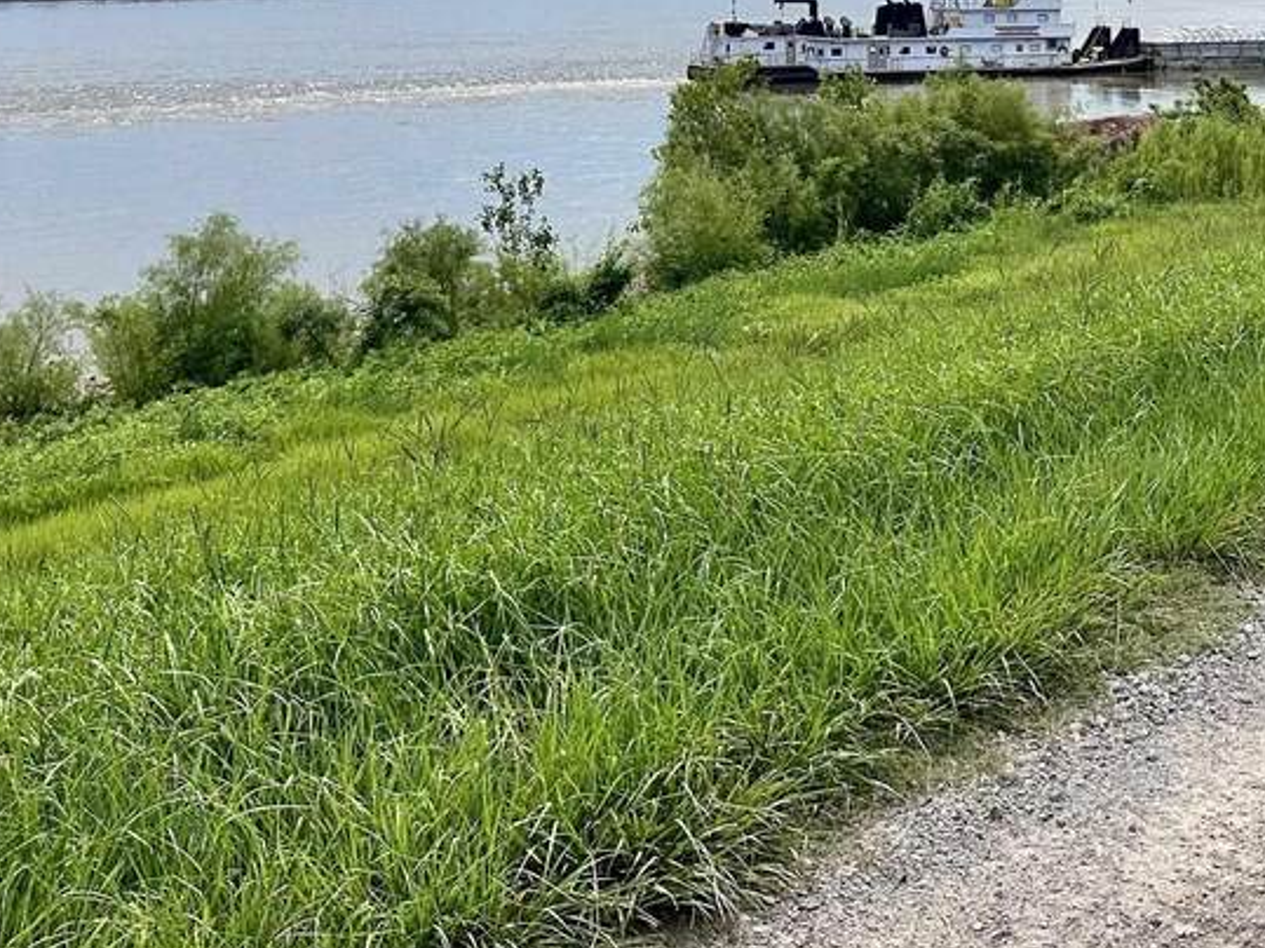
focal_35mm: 57
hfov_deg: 33.4
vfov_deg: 24.1
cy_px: -84
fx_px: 2083
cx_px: 864
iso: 80
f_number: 1.78
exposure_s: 1/8197
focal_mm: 6.86
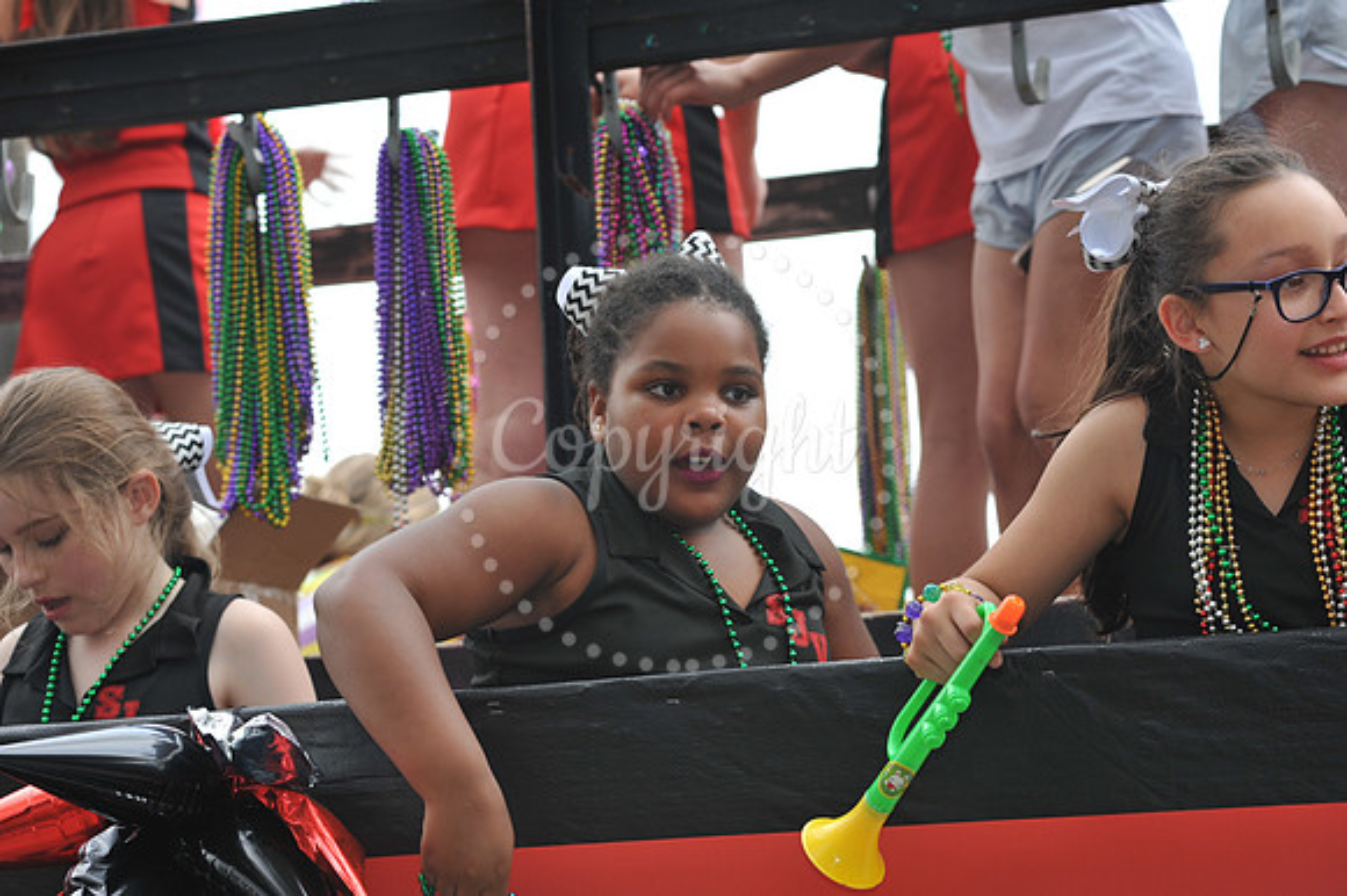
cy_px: 448
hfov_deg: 18.3
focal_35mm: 112
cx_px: 674
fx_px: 4188
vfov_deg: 12.2
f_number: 6.3
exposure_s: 1/80
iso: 250
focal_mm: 112
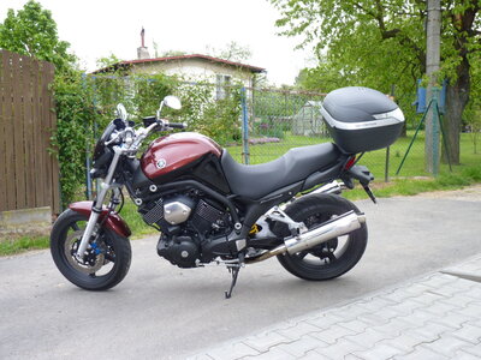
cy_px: 180
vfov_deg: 40.7
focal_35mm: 35
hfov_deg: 52.6
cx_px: 240
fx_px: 486
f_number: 3
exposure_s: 1/30
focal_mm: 6.2
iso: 100
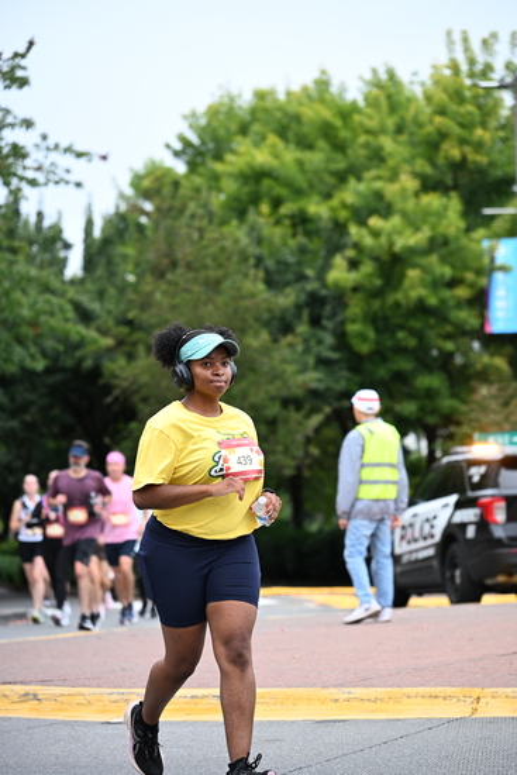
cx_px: 258
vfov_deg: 17.1
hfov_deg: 11.4
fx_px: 2583
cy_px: 388
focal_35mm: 120
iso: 1600
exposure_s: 1/640
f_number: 4
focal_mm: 120
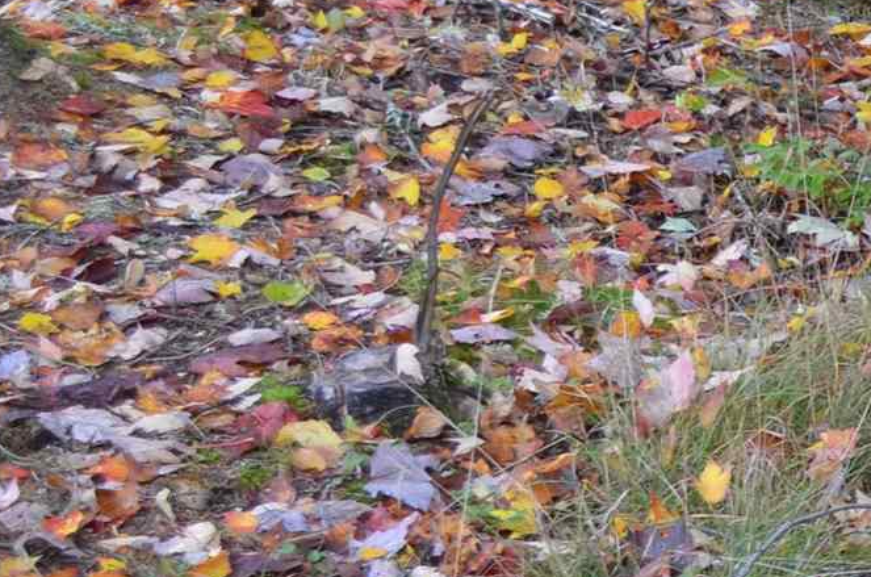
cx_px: 1943
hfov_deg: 11.6
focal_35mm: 153
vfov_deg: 8.9
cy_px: 229
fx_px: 3694
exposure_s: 1/100
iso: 400
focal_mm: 22
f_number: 5.6
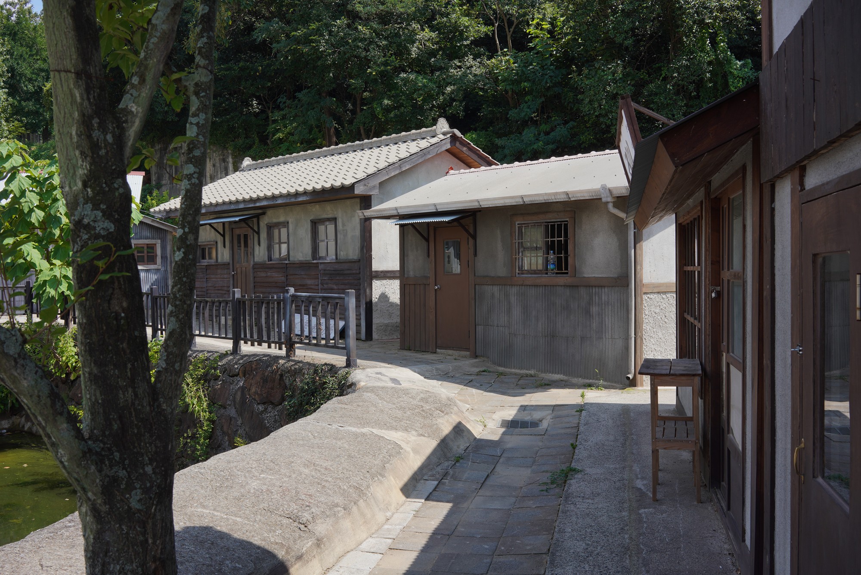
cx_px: 430
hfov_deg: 54.4
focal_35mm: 35
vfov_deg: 37.9
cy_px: 288
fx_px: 837
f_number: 11
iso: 100
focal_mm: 35
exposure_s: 1/100
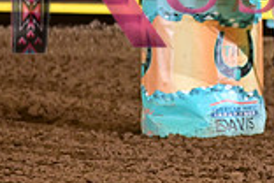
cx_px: 335
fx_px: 5251
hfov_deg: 3.0
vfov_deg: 2.0
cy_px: -75
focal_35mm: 690
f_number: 3.2
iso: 1250
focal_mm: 185
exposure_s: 1/200
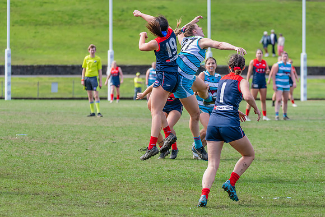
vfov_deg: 5.5
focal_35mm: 249
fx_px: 2246
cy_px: 97
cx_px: 186
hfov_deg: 8.3
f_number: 5.6
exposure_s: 1/1600
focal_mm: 190
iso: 800
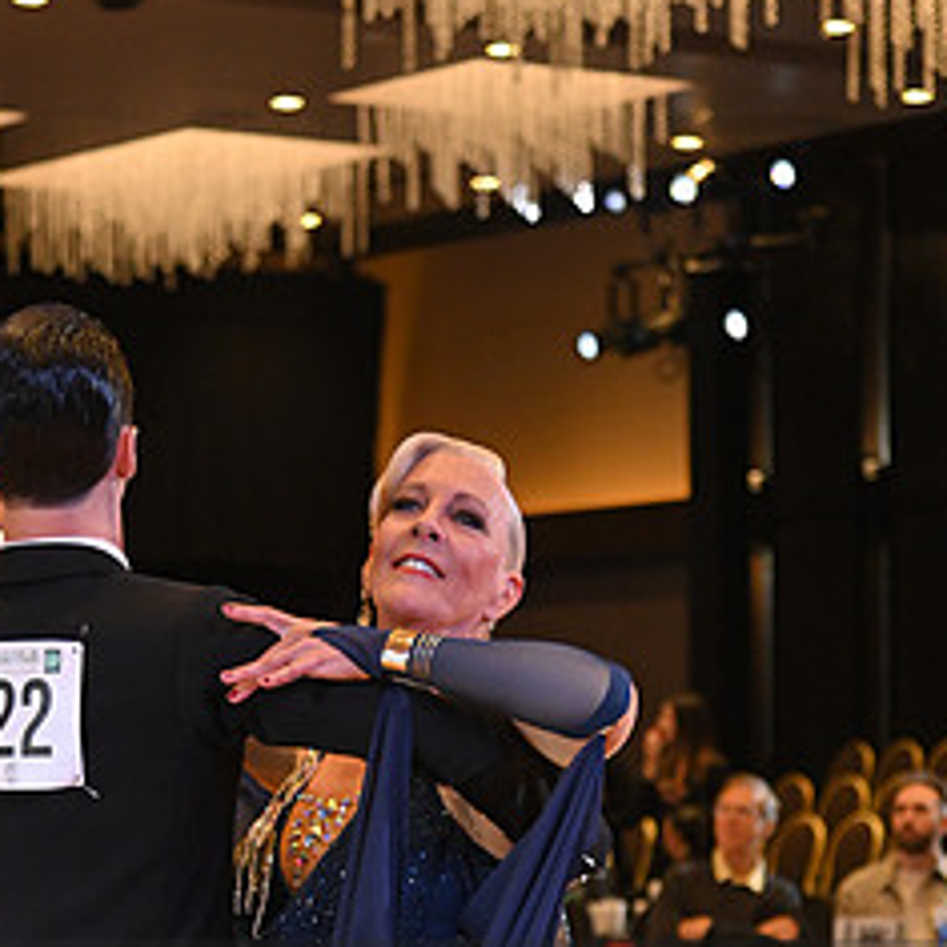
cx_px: 399
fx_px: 4271
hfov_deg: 12.6
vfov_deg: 12.4
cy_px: 1075
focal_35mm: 138
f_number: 4
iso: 1600
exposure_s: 1/400
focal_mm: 66
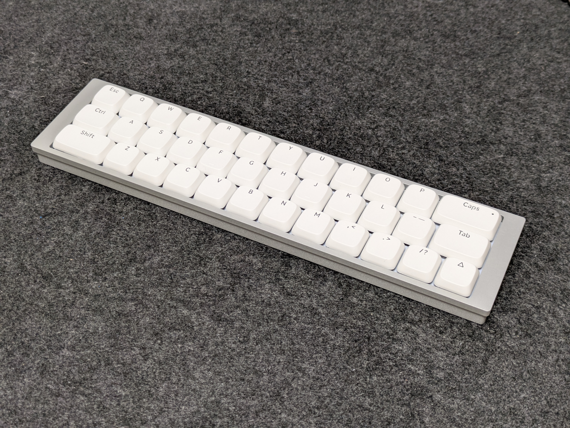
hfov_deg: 37.5
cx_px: 285
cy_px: 214
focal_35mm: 51
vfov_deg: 28.6
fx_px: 840
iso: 76
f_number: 1.89
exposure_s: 1/24
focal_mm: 5.43
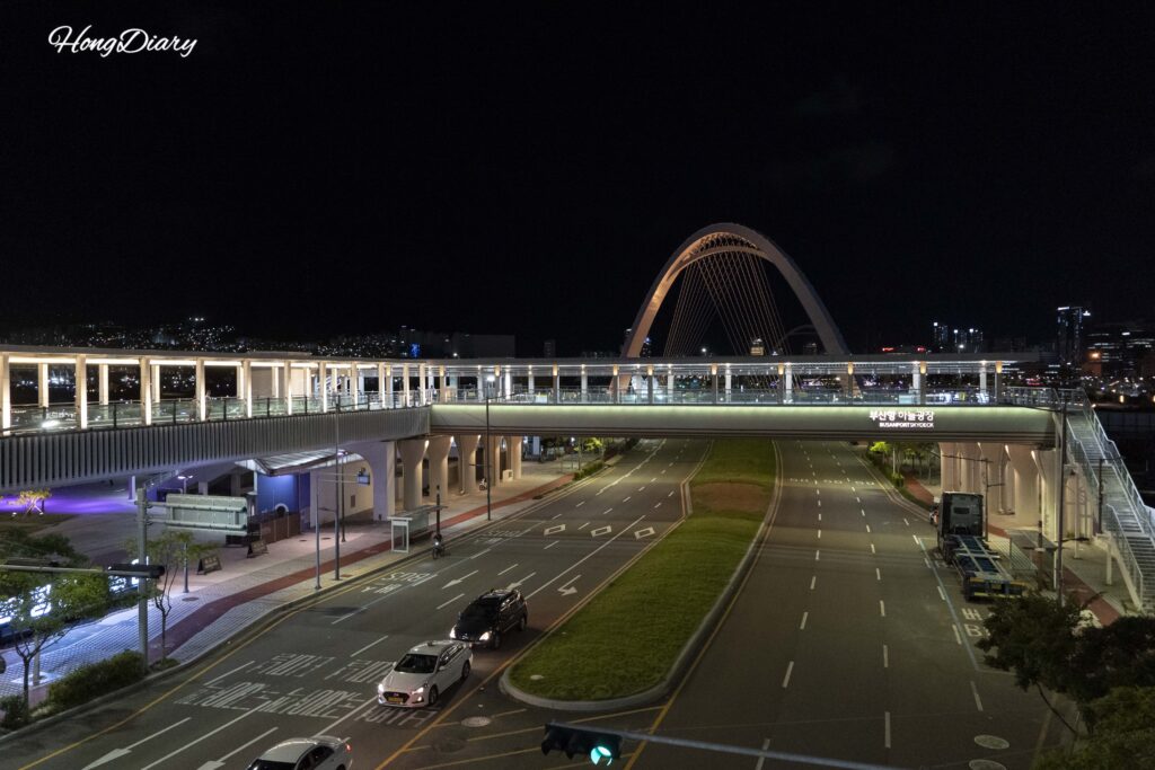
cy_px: 385
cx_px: 578
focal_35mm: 28
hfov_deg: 65.5
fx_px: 898
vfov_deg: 46.4
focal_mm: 28
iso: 10000
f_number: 4
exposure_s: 1/160
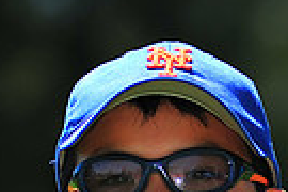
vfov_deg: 1.8
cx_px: 245
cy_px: 333
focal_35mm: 775
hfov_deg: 2.7
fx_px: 6200
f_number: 4.5
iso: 200
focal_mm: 180
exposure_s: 1/1250
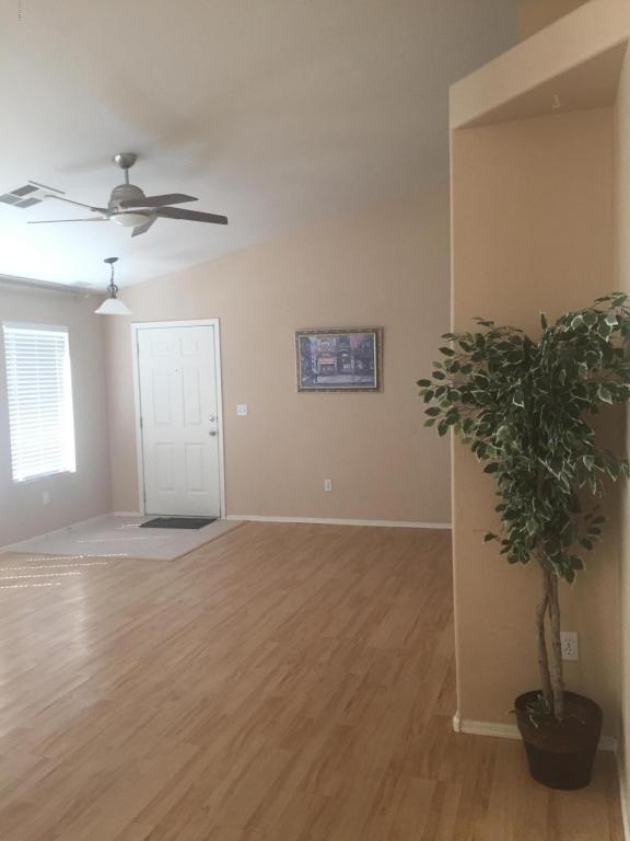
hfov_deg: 48.2
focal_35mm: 29
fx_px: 704
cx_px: 315
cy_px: 420
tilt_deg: -3.2
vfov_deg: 61.7
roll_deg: +1.0
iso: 100
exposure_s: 1/30
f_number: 2.2
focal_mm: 4.15
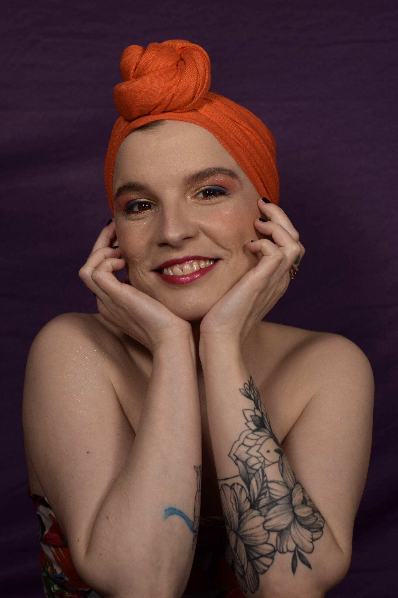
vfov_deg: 27.0
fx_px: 1243
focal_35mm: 75
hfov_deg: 18.2
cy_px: 299
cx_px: 199
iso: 200
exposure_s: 1/100
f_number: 5
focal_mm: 50
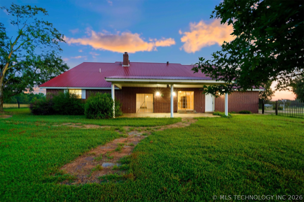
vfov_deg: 81.1
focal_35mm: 14
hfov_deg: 104.3
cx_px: 152
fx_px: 118
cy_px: 101
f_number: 10
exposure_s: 1/2
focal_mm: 14
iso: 320
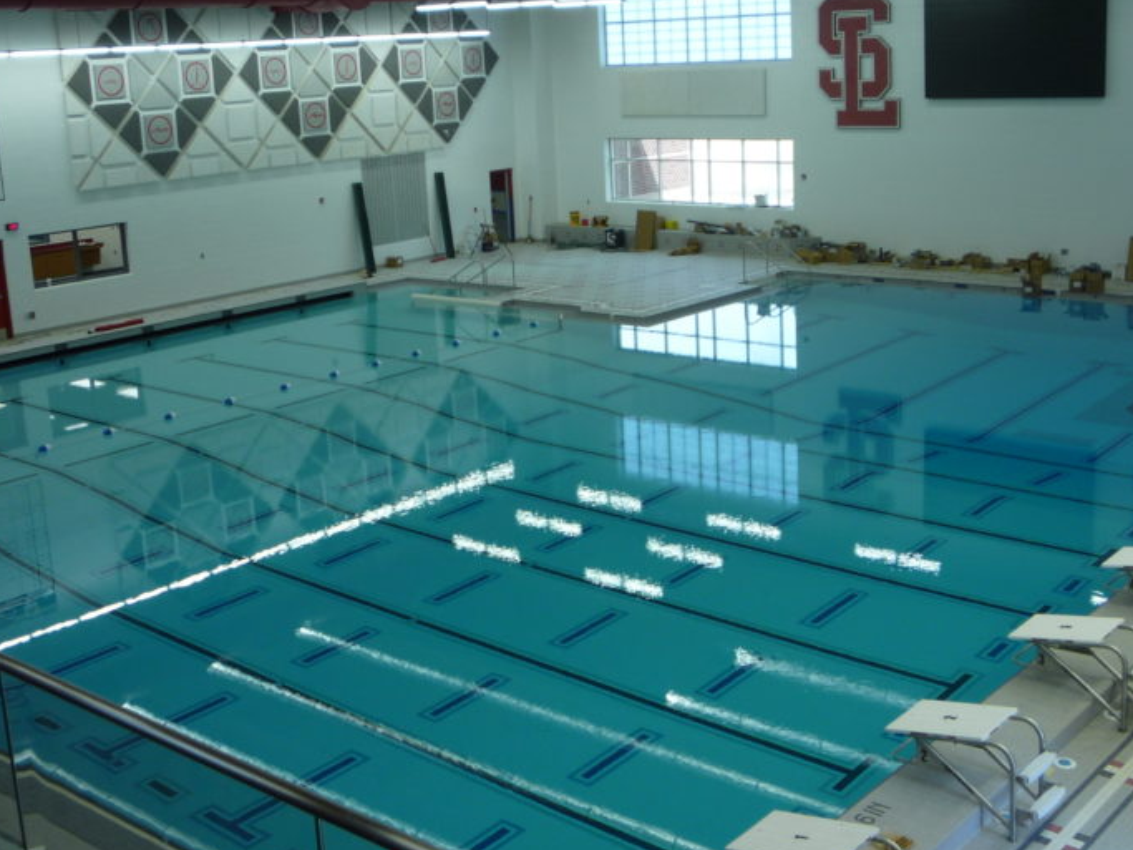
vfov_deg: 32.1
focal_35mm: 45
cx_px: 592
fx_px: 1473
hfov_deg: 42.1
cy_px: 367
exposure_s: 1/30
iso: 100
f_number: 3.3
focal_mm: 5.2
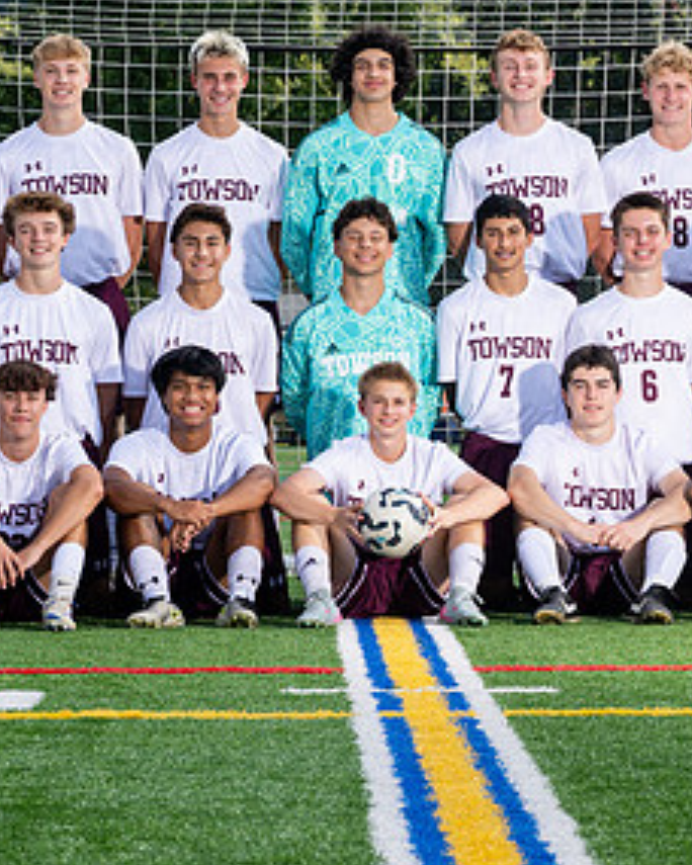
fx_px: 5479
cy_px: 477
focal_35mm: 214
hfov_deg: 7.2
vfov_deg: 9.0
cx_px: 597
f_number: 7.1
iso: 100
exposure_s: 1/160
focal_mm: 70
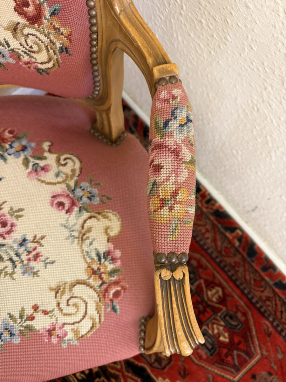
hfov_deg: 56.8
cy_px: 191
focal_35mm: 24
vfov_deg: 71.6
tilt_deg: -77.4
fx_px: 264
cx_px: 143
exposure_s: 1/50
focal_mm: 6.76
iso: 200
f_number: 1.78
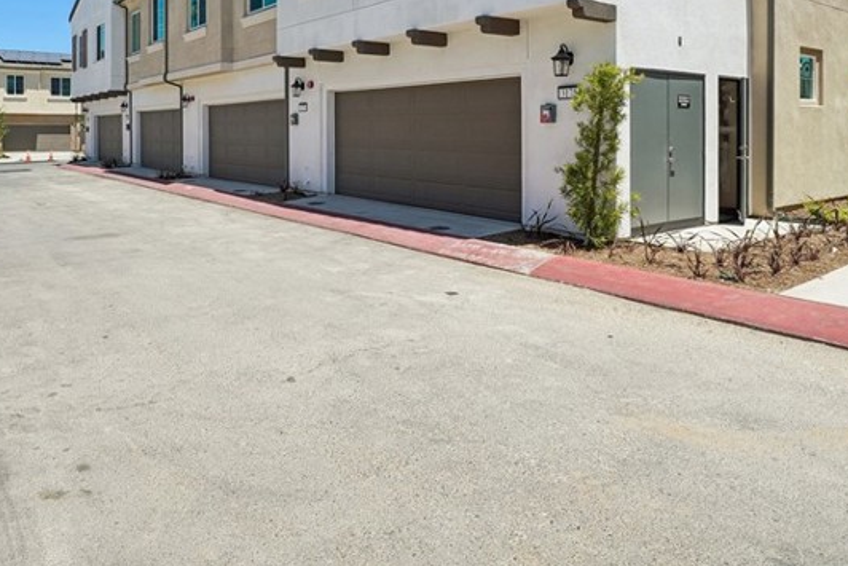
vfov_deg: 48.7
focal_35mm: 25
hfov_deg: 70.7
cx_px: 335
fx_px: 589
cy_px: 121
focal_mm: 13
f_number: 9
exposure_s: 1/200
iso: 100
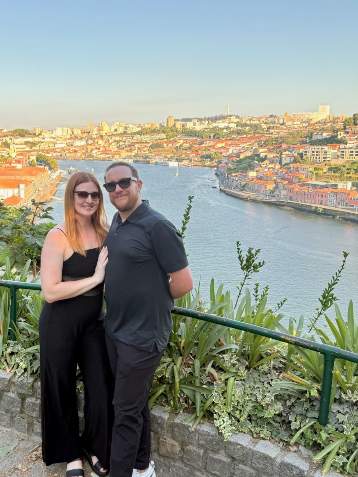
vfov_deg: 55.3
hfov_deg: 42.3
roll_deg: +1.7
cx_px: 114
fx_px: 455
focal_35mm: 33
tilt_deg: -10.2
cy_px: 218
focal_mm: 6.76
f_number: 1.78
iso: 100
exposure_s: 1/307
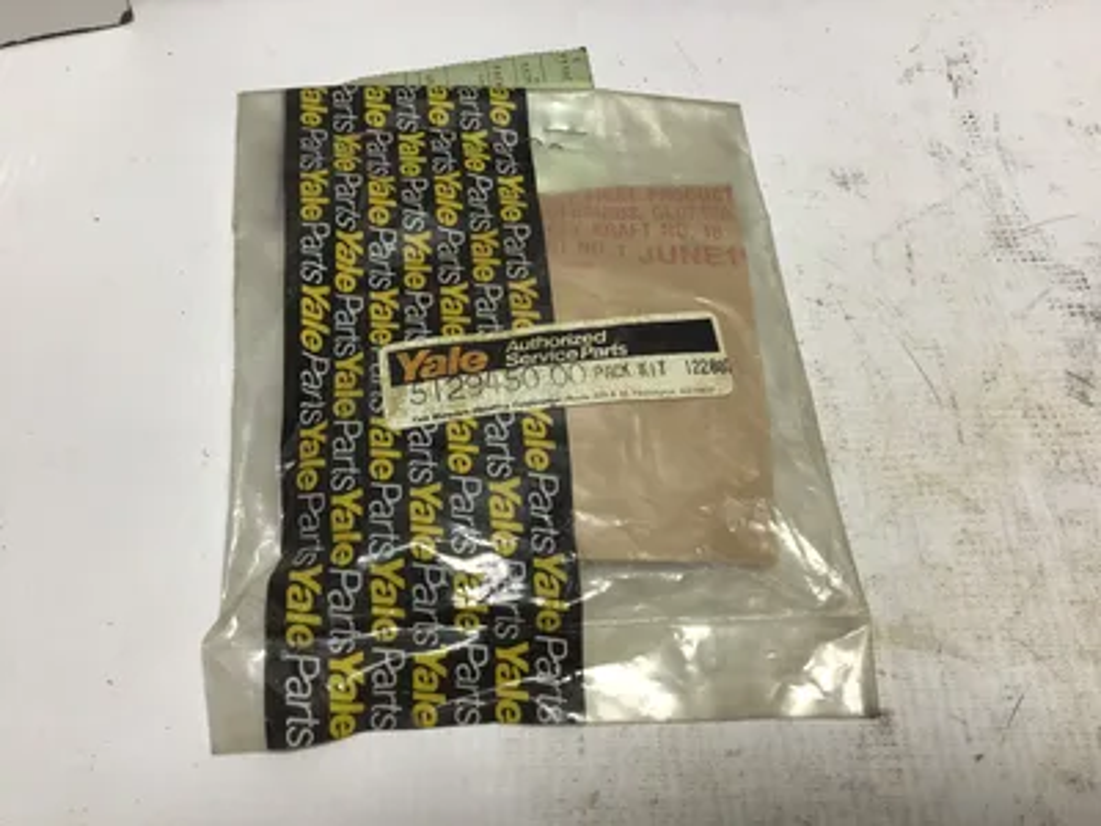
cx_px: 550
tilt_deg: -61.3
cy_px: 413
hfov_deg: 58.4
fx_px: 986
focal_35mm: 31
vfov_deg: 45.4
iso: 25
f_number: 2.4
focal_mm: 3.3
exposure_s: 1/120
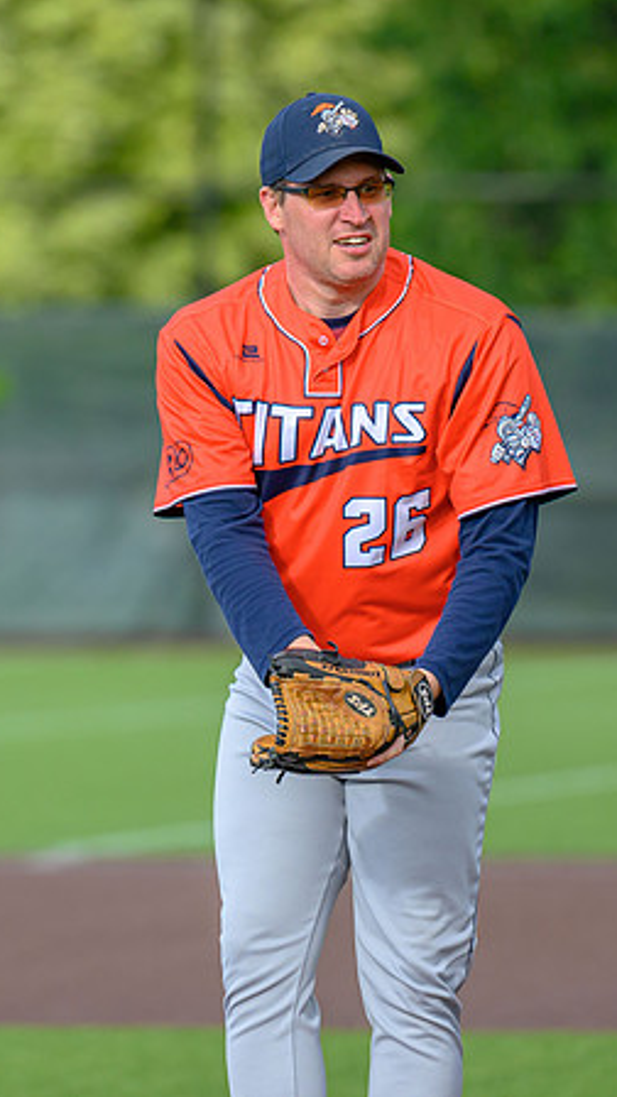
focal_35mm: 496
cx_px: 151
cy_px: 676
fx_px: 14426
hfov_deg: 2.4
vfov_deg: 4.4
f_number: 2.8
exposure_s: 1/2000
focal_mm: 195
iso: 400
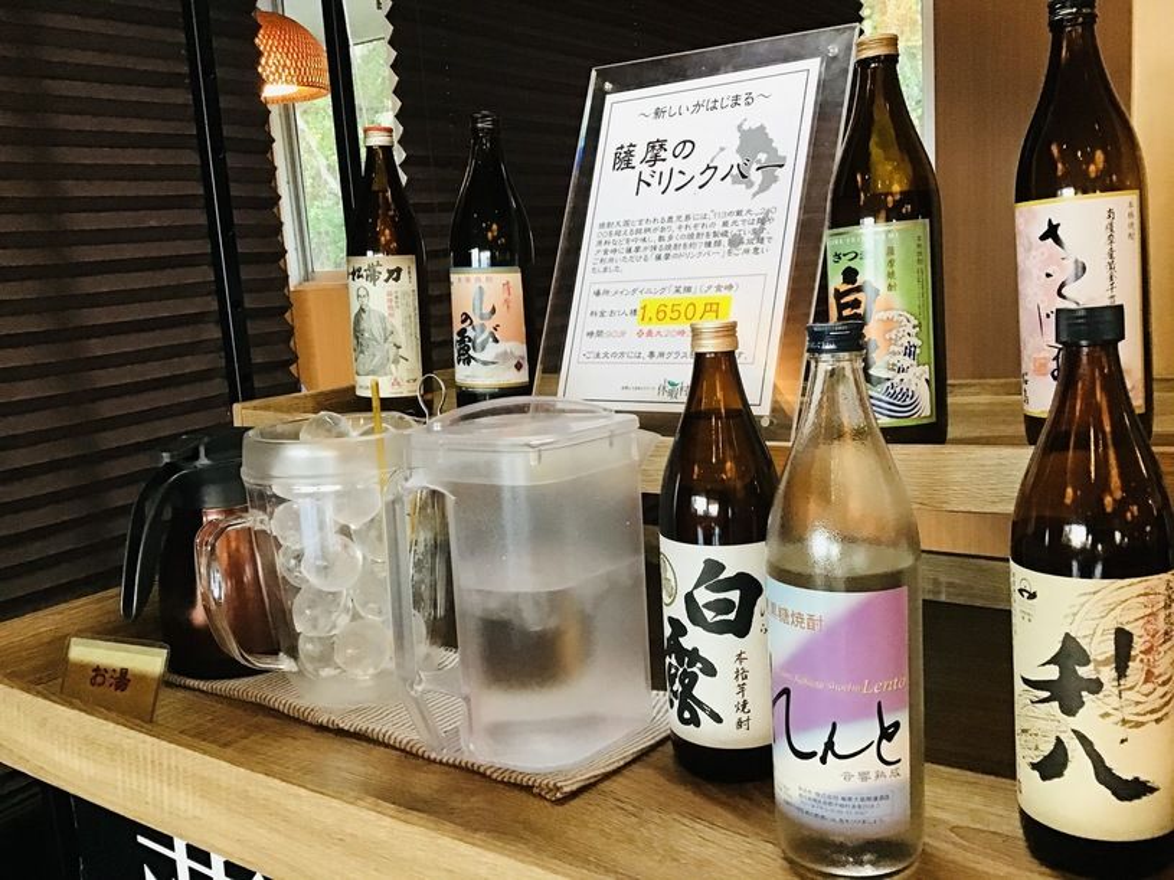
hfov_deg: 58.4
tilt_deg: -10.1
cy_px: 440
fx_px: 1051
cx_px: 587
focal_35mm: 31
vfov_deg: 45.4
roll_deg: +3.0
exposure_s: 1/30
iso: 200
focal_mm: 3.3
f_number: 2.4
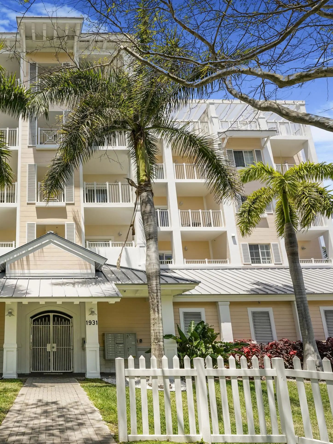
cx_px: 54
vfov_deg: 76.6
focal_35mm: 22
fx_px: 281
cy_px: 216
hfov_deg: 55.7
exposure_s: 1/640
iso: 250
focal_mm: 14.6
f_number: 8
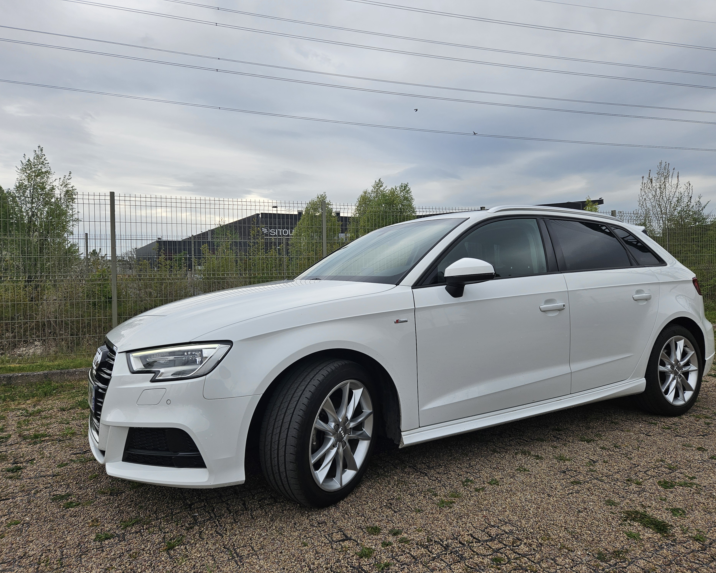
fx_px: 509
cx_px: 353
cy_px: 287
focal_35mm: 24
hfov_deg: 70.3
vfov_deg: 58.8
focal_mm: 5.4
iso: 25
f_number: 1.8
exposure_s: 1/1437
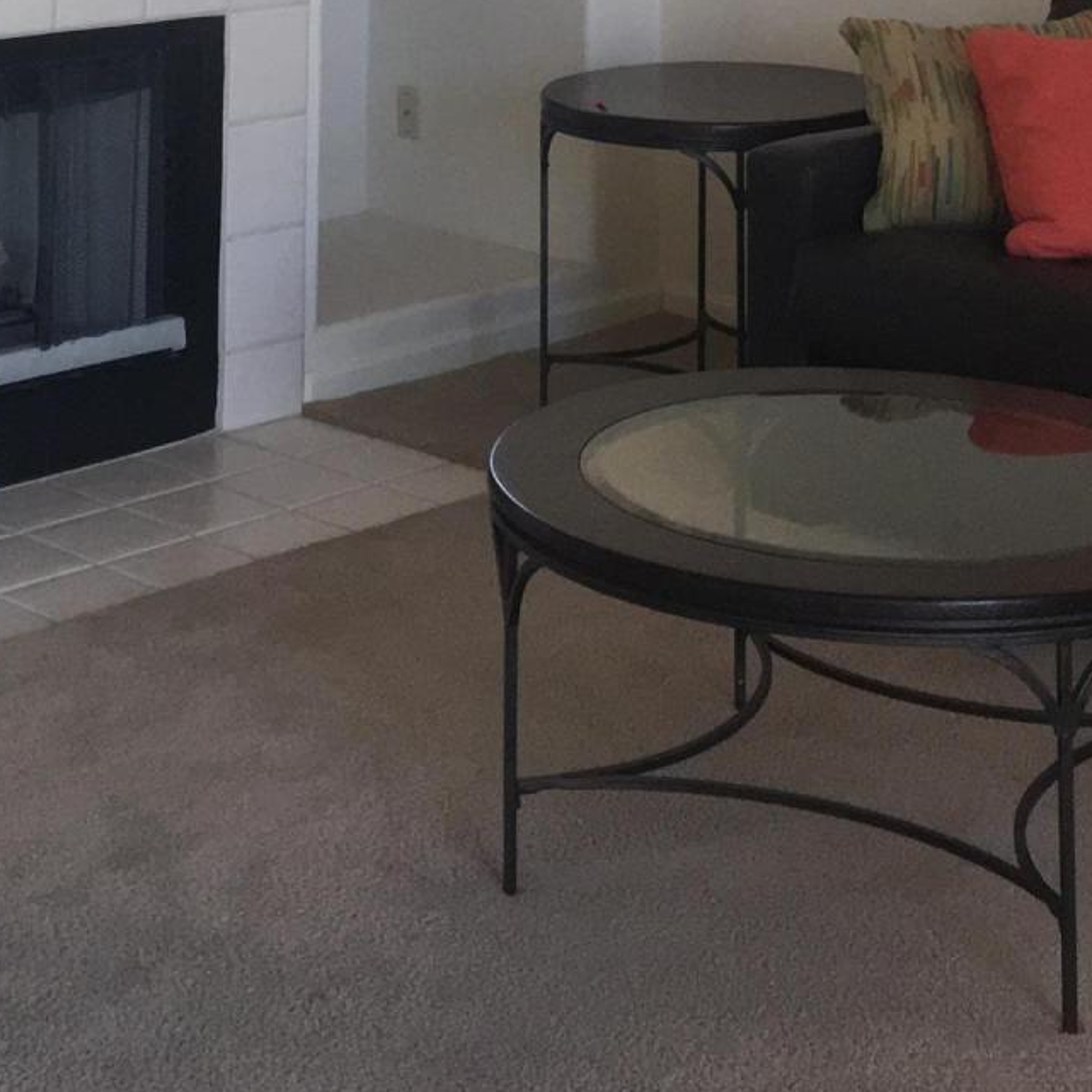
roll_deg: -1.0
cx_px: 411
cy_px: -514
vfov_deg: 19.1
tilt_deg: +3.6
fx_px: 2855
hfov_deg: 21.6
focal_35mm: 80
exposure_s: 1/30
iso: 80
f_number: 2.2
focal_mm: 4.15
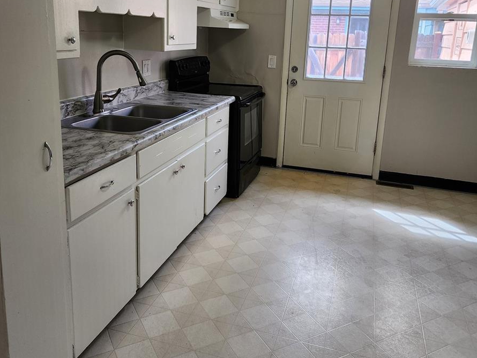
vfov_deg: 45.2
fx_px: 427
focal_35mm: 31
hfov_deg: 58.3
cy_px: 142
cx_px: 240
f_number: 1.8
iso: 125
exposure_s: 1/180
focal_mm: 6.4
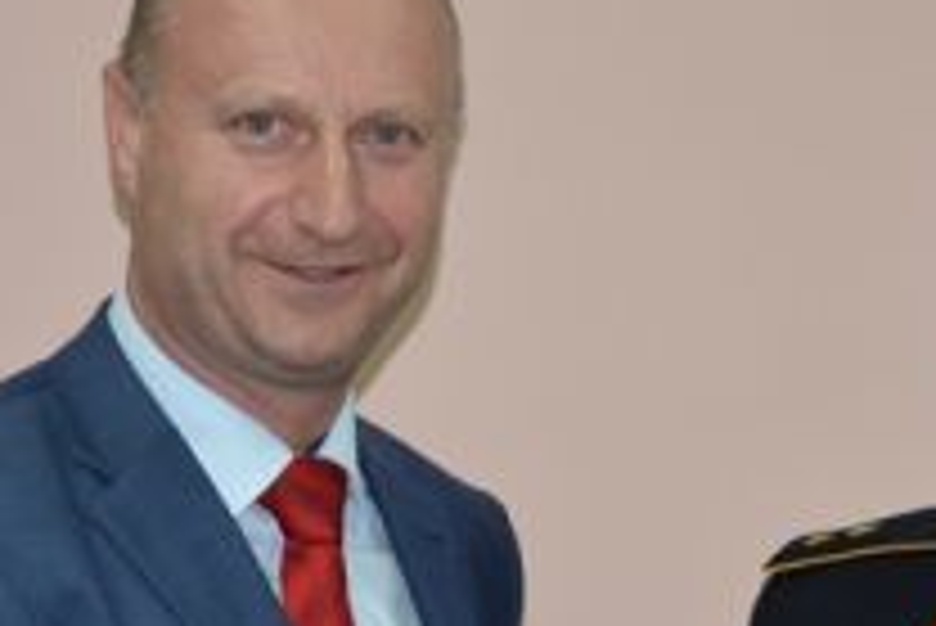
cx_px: 572
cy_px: 455
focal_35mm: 204
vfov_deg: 6.7
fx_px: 5308
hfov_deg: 10.1
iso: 400
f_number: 4.8
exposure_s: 1/30
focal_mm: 48
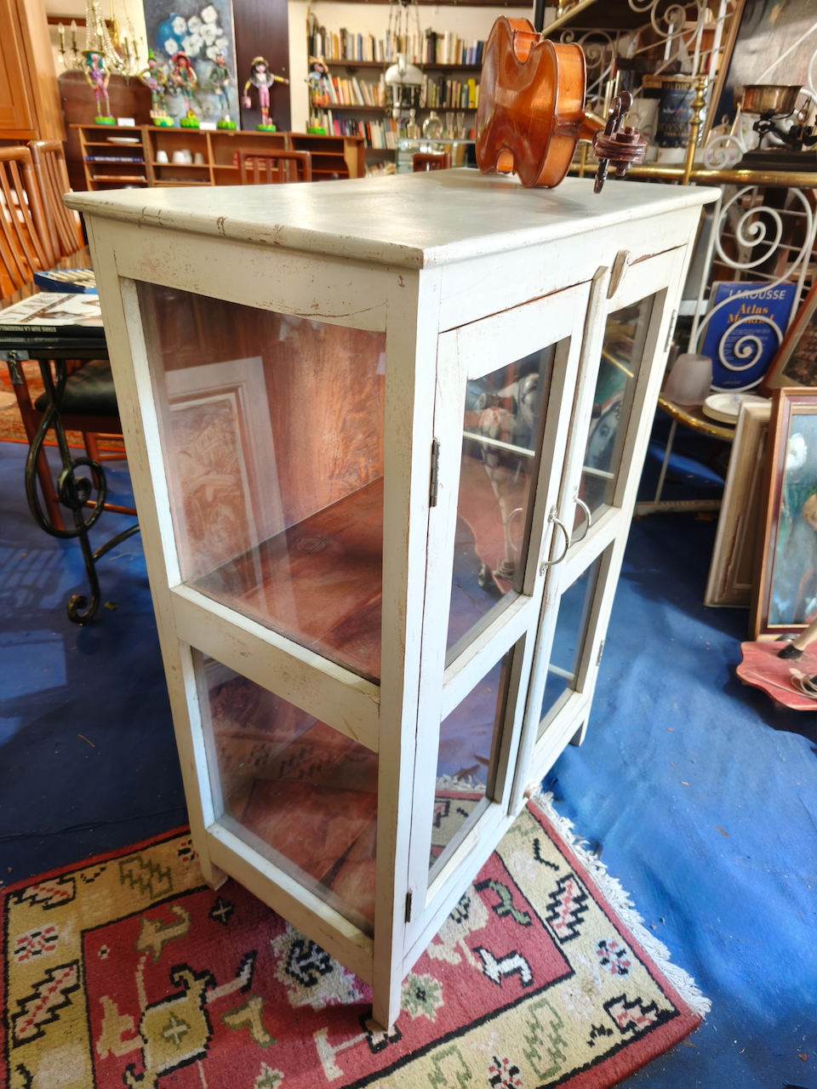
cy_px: 544
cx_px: 408
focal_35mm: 23
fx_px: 724
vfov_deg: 73.9
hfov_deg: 58.9
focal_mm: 5.35
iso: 1000
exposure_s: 1/33.3
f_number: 1.7
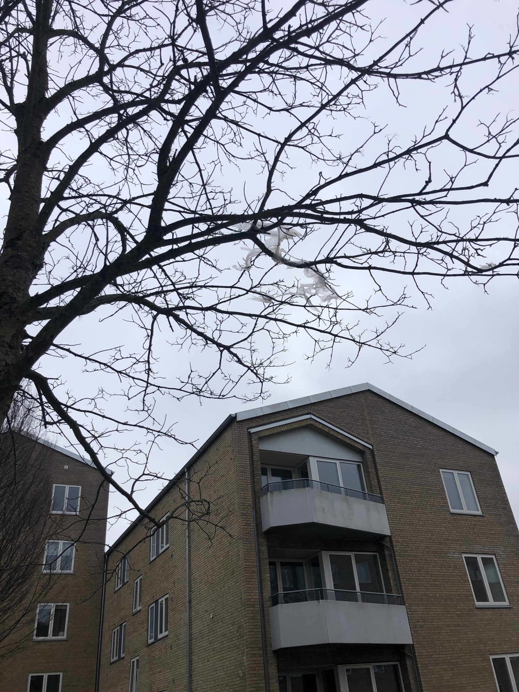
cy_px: 346
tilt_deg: +35.3
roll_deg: +6.4
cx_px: 260
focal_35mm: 28
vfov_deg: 63.4
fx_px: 560
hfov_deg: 49.7
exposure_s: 1/2288
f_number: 1.8
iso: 20
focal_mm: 3.99
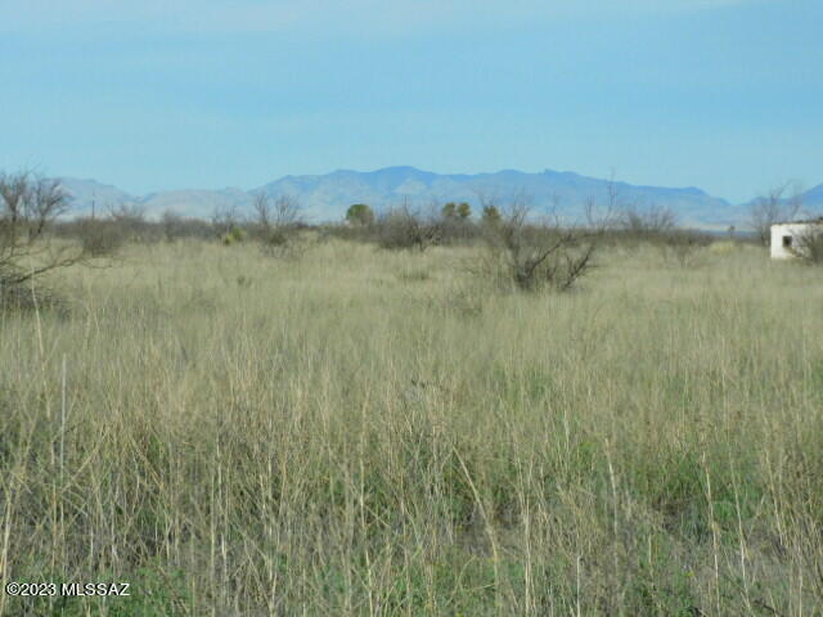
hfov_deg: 15.8
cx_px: 412
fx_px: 2972
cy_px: 308
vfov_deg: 11.9
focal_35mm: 125
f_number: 5
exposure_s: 1/1000
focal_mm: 22.4
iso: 125
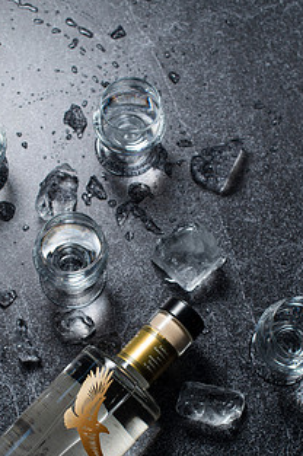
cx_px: 131
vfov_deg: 27.9
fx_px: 911
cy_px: 310
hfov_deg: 18.9
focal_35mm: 72
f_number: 5.6
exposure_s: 1/200
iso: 200
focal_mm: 50
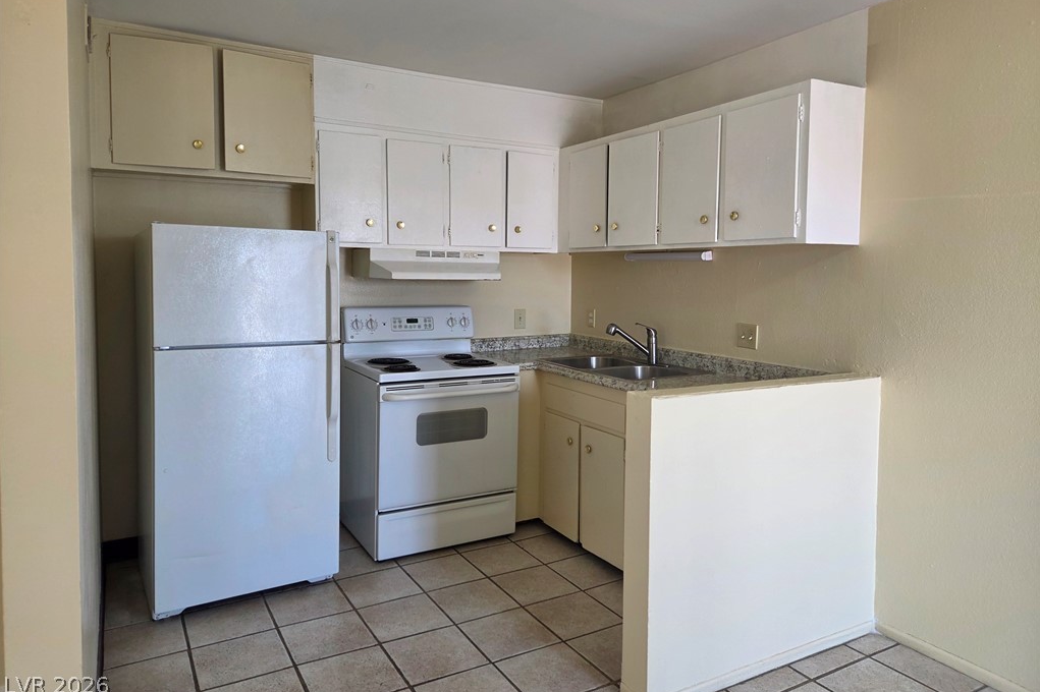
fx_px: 693
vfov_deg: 53.0
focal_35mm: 24
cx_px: 519
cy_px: 311
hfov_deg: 73.8
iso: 100
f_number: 1.8
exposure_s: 1/120
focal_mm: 5.4
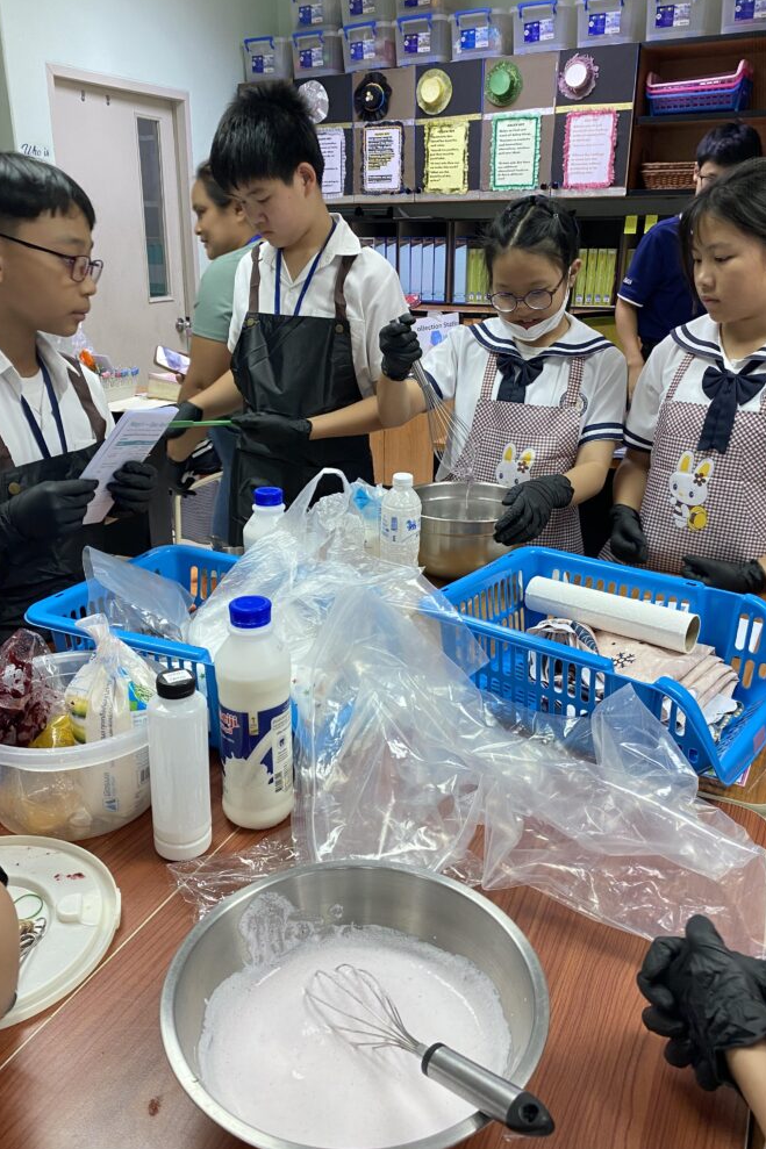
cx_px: 363
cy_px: 570
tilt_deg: -19.6
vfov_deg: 65.5
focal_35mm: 28
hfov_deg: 46.4
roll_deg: +1.8
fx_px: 894
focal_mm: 4.25
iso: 100
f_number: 1.8
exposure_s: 1/50
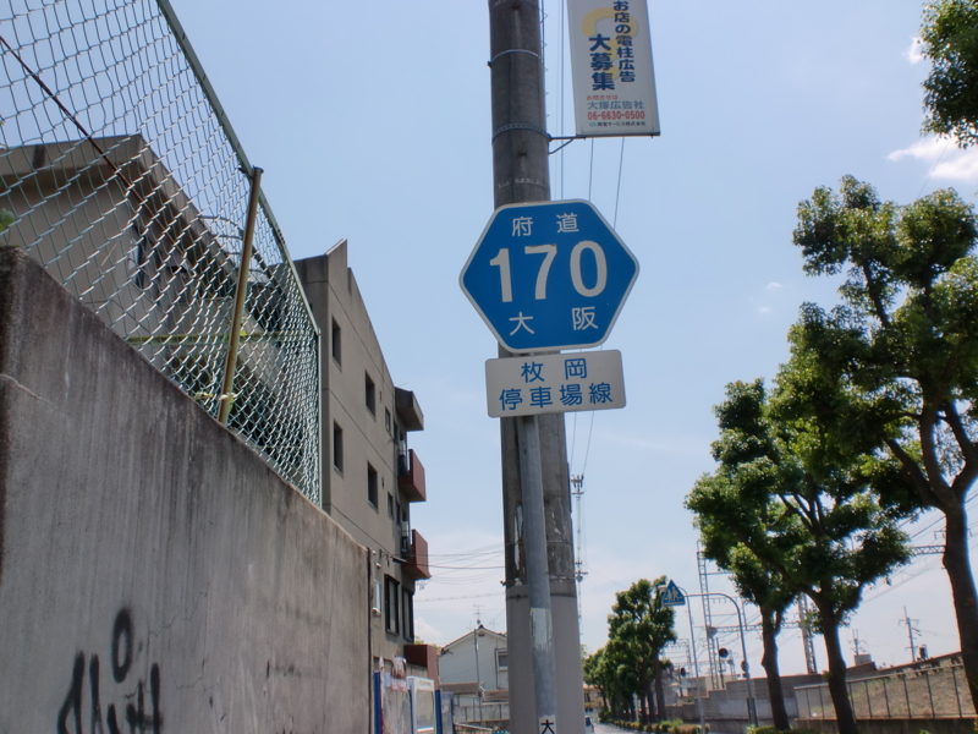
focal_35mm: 35
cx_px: 489
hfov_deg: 52.6
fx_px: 989
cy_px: 367
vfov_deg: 40.7
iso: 64
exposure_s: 1/500
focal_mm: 6.3
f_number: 5.6
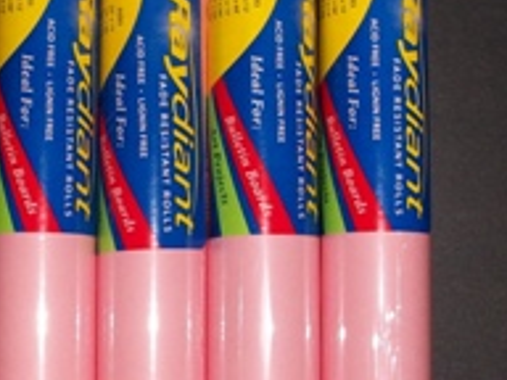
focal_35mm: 91
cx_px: 169
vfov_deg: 16.2
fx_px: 1333
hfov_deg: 21.5
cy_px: 202
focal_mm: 6.3
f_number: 3.1
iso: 200
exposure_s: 1/125
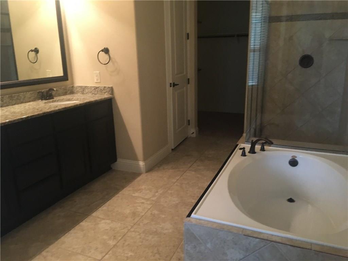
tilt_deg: -12.7
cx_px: 174
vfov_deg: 48.2
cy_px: 130
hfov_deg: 61.7
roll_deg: +2.4
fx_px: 292
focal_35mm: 29
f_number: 2.2
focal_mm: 4.15
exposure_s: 1/30
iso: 200
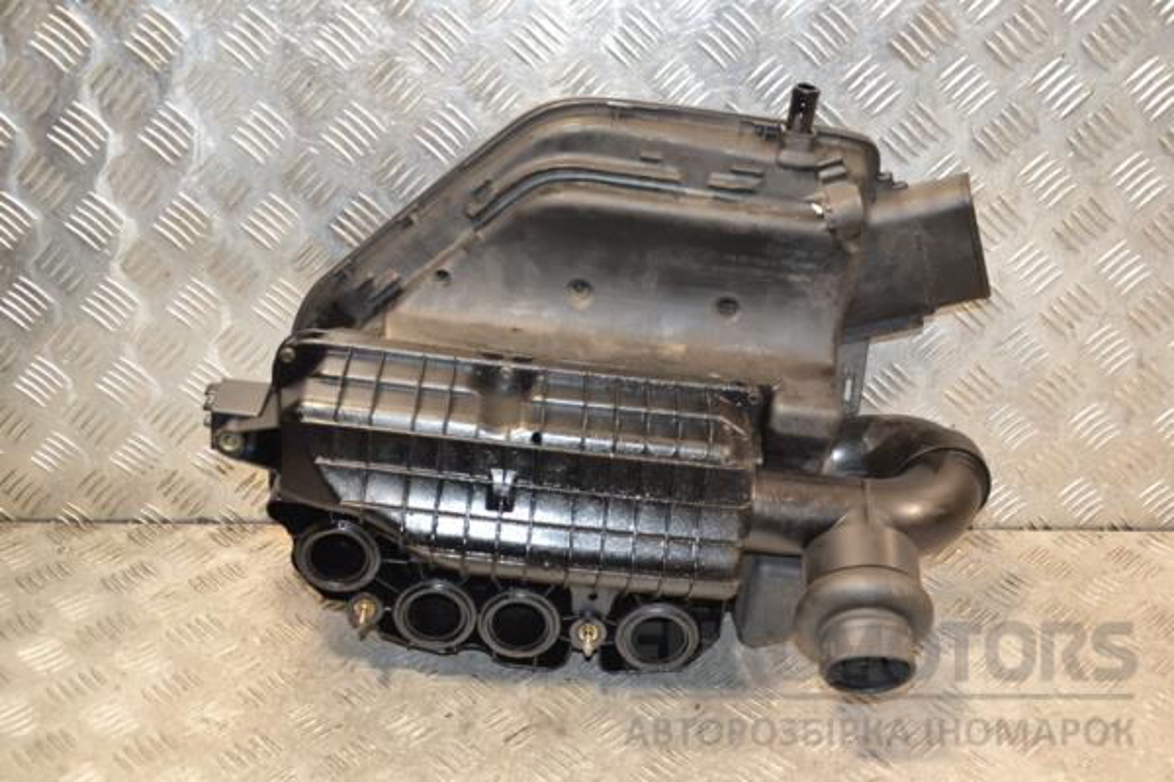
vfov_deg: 29.9
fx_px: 1467
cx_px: 587
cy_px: 391
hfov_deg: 43.6
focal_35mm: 45
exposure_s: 1/125
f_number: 5
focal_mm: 30
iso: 800
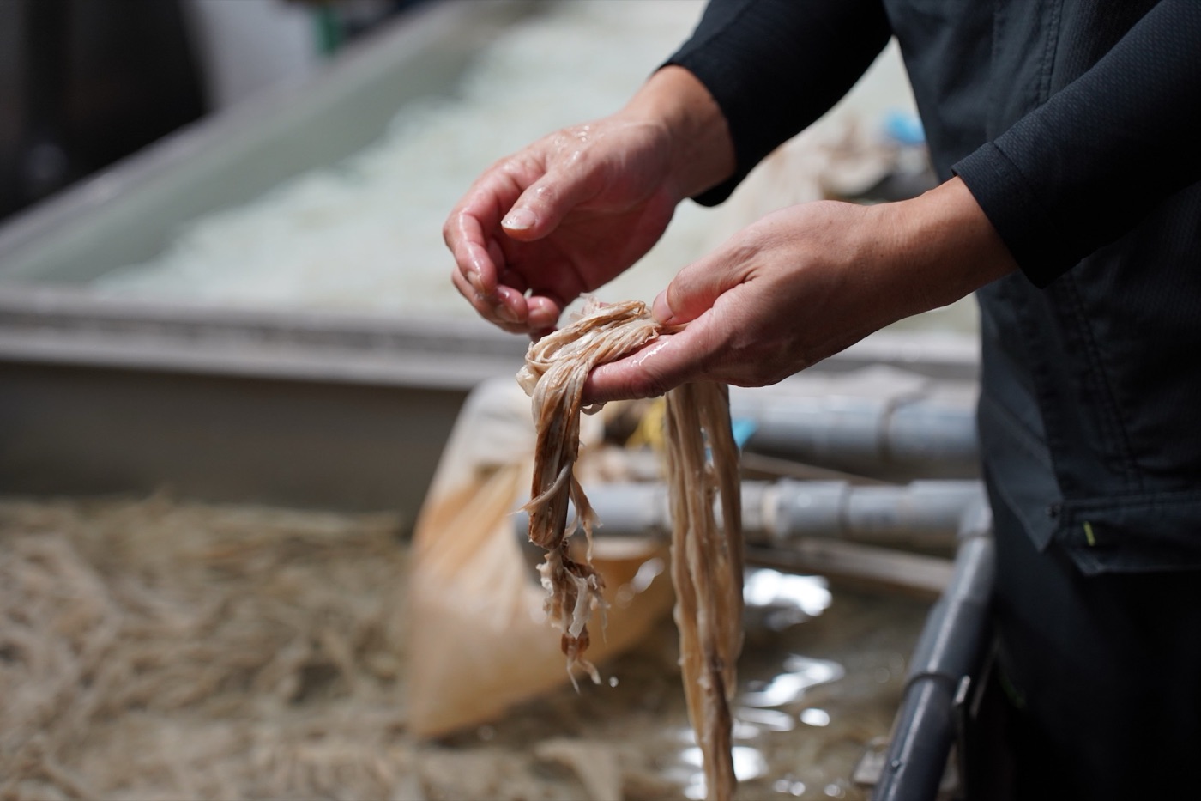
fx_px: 2068
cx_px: 600
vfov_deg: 21.9
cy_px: 400
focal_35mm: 62
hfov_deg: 32.4
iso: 1000
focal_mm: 62
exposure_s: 1/320
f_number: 2.8
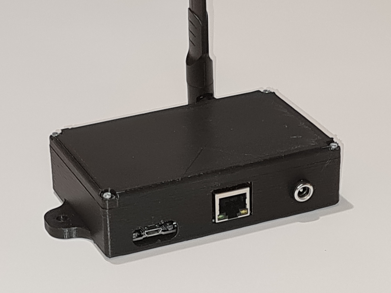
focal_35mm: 25
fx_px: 282
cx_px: 196
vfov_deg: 54.9
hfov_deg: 69.4
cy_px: 146
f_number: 1.8
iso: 200
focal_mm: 7
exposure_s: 1/100
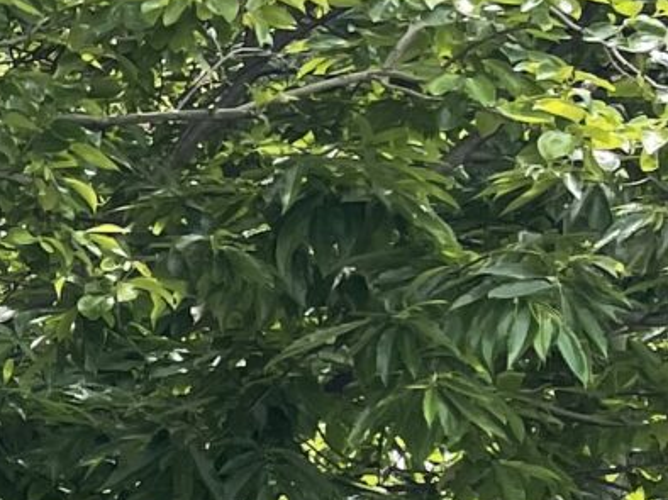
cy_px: 656
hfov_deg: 8.9
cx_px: -1500
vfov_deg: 8.6
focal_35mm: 169
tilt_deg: +3.6
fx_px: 3259
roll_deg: -4.9
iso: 32
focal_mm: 4.2
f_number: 1.6
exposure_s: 1/1033
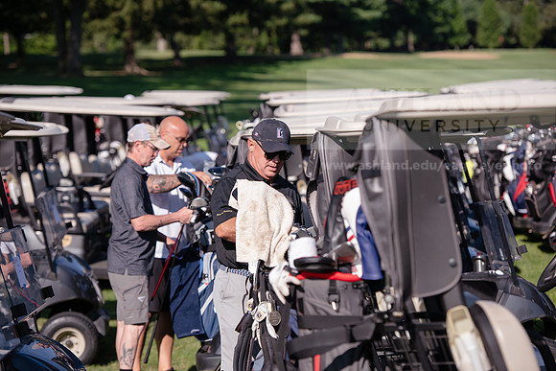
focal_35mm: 120
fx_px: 1854
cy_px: 186
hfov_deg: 17.1
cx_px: 278
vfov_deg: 11.4
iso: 100
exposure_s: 1/800
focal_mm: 120
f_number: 4
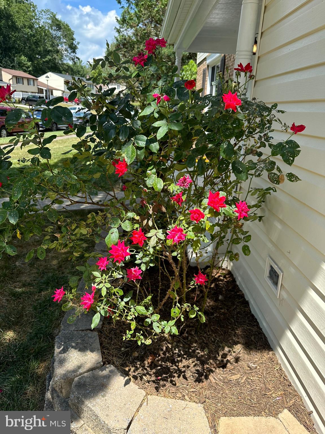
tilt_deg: -17.6
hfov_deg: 56.8
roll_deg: -2.8
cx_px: 162
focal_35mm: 24
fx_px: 300
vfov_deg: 71.6
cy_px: 217
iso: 80
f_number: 1.78
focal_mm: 6.86
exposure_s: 1/1374
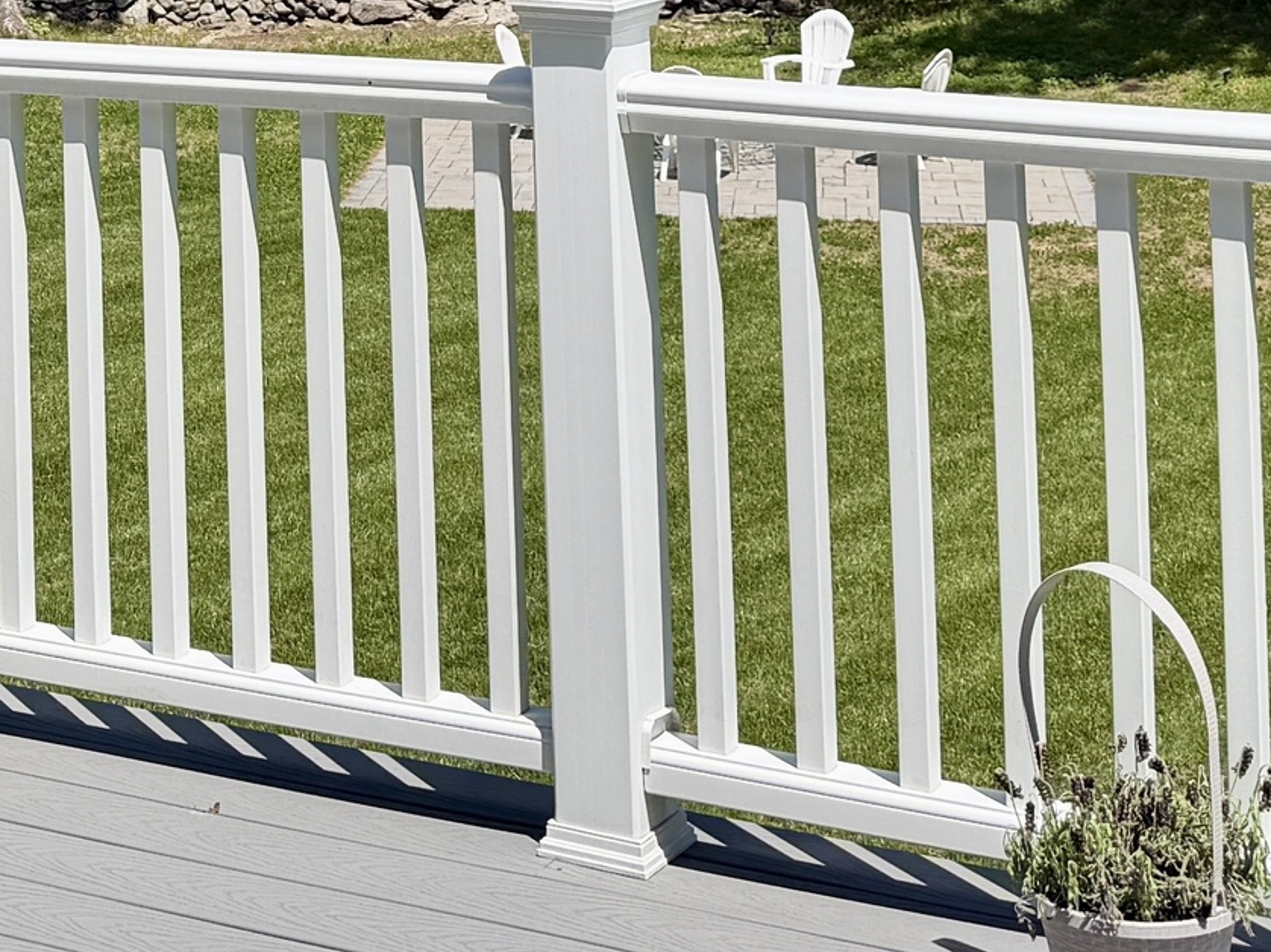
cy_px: -462
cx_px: 99
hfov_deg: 21.7
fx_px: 3230
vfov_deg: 15.5
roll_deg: +1.6
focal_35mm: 88
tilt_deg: +2.8
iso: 80
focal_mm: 6.76
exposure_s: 1/4167
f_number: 1.78
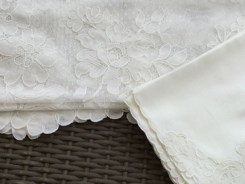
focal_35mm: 75
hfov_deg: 26.0
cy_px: 33
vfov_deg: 19.4
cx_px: 140
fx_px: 531
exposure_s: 1/1006
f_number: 2.4
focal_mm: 3.3
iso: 25
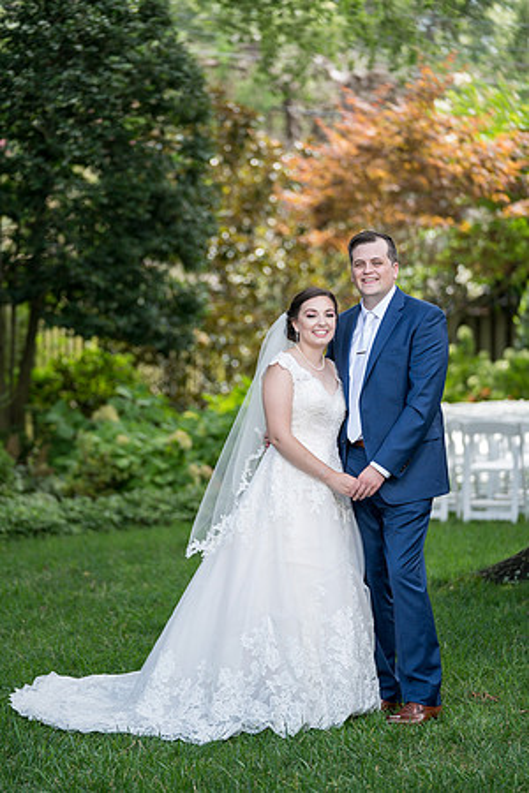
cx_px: 264
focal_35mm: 120
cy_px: 396
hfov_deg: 11.4
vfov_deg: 17.1
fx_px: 2645
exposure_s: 1/200
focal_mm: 120
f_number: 2.8
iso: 100
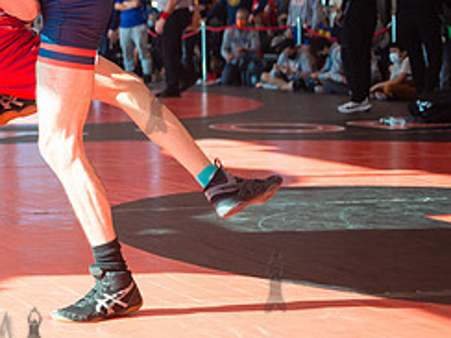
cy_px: 24
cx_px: -165
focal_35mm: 99
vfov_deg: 14.8
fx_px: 1290
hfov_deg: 18.2
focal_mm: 35
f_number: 3.2
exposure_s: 1/400
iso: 400
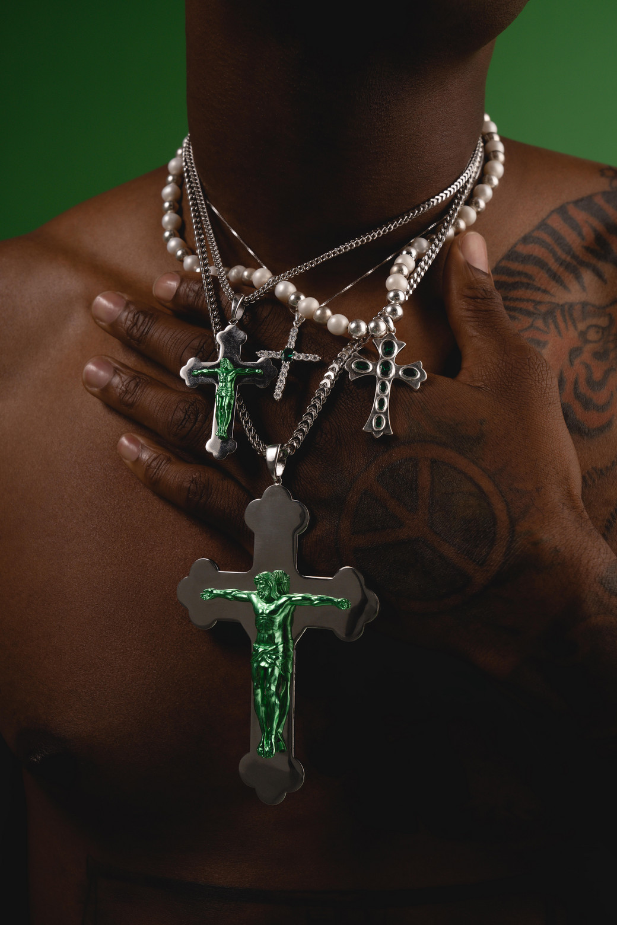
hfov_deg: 25.1
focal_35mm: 54
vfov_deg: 36.9
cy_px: 462
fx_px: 1388
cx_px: 308
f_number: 9
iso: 200
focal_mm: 54
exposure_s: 1/160
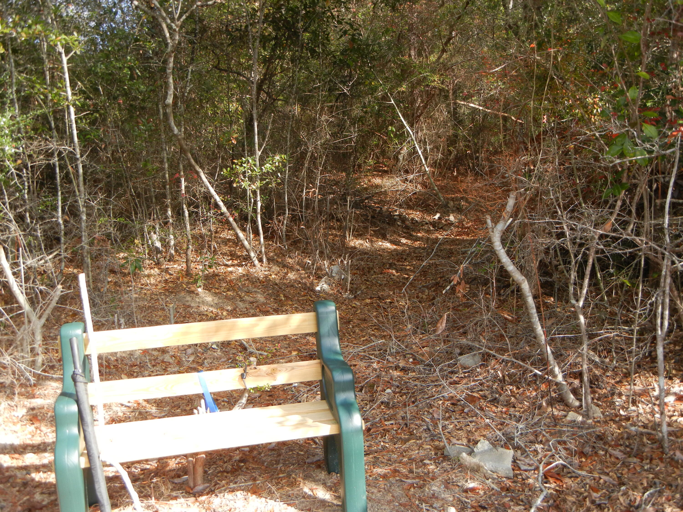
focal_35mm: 39
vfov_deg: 36.8
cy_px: 256
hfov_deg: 47.9
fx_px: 769
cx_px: 342
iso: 160
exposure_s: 1/247
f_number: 3.7
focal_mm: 7.1
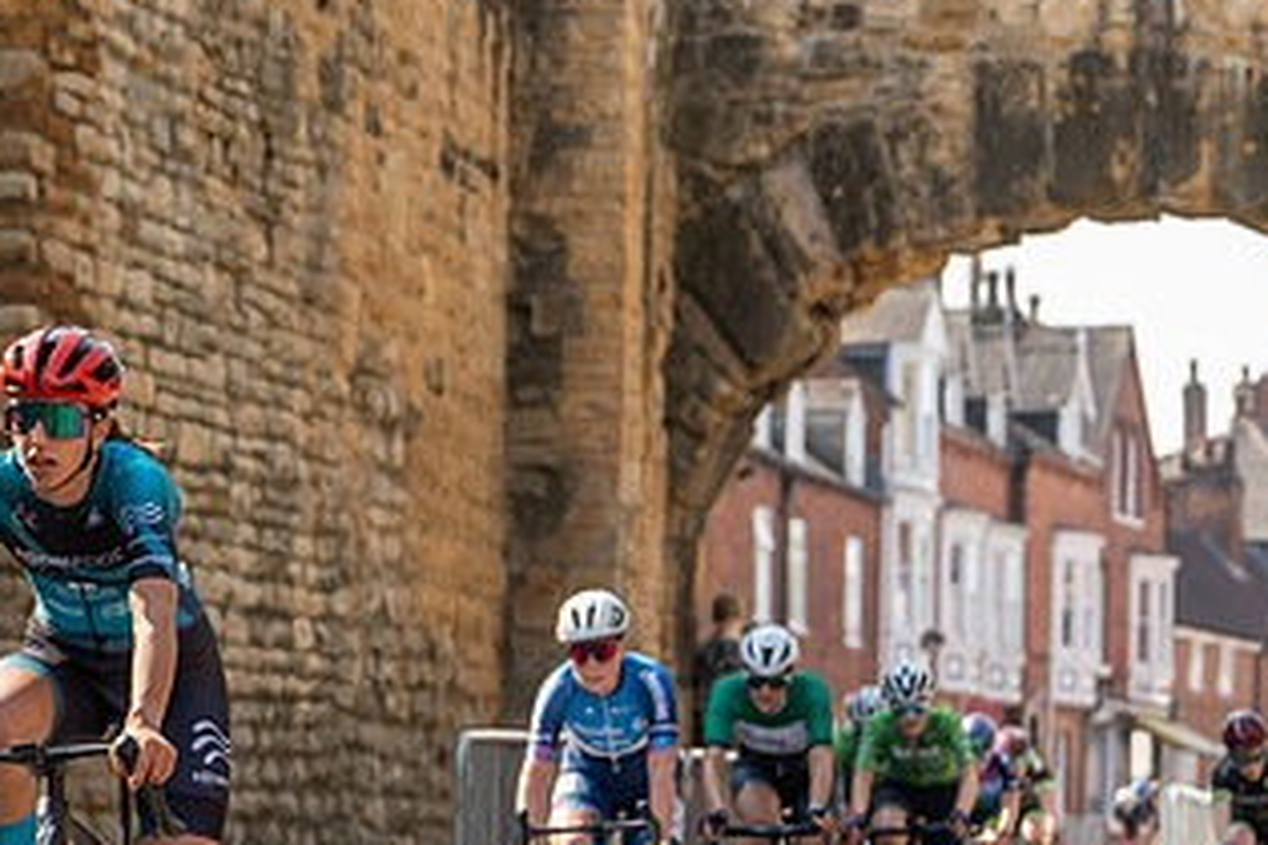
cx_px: 173
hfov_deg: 11.1
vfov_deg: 7.5
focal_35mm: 184
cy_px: 364
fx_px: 6480
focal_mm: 100
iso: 200
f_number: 4.5
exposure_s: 1/1000
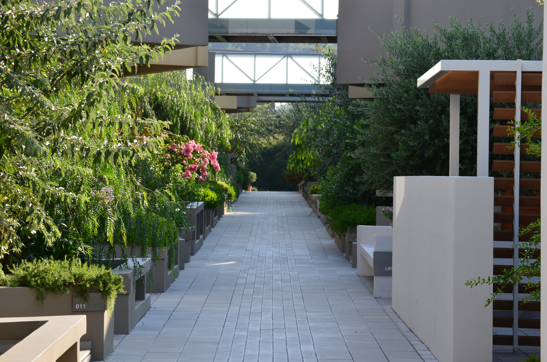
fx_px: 1638
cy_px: 181
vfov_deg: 12.6
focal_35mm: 108
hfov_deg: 19.0
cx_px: 274
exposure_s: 1/100
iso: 200
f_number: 11
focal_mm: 72
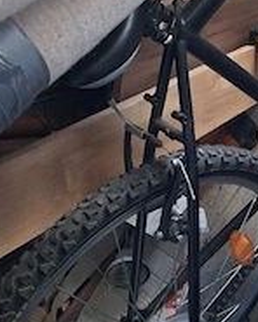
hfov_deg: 25.8
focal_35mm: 57
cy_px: 19
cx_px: 234
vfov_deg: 31.2
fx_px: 544
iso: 250
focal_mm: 4
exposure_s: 1/50
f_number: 1.8
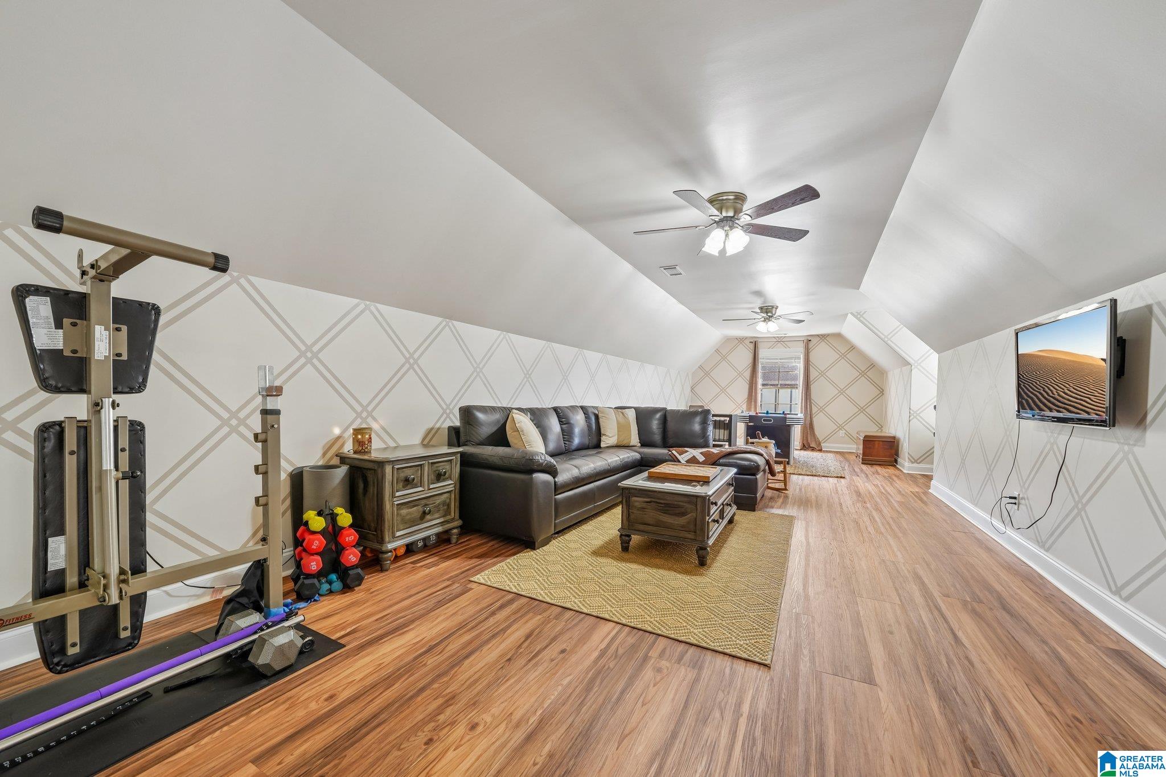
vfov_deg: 85.4
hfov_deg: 108.3
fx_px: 421
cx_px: 583
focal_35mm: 13
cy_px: 388
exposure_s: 1/8
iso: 400
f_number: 8
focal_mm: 13
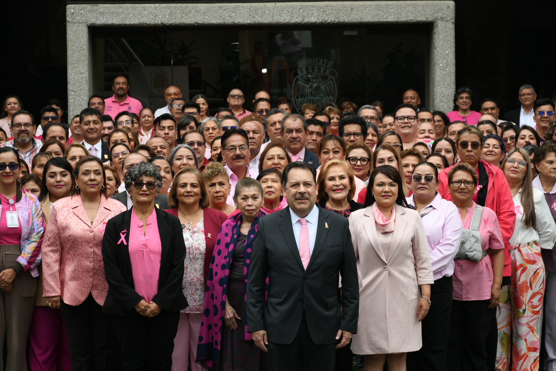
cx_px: 278
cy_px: 186
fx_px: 1730
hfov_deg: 18.3
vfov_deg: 12.2
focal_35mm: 112
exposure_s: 1/160
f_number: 6.3
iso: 160
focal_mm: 75
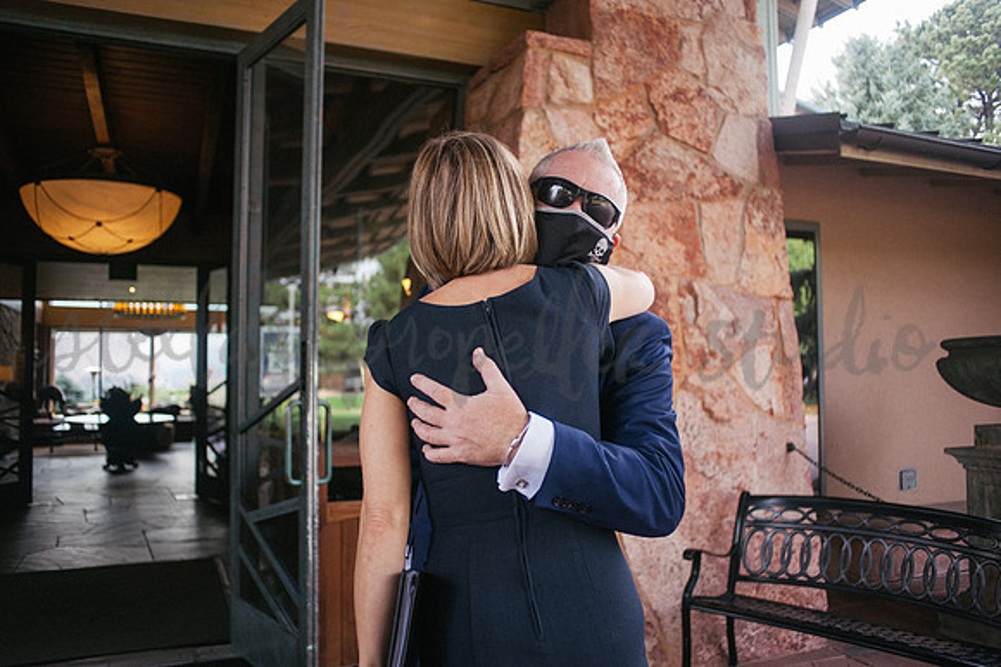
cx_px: 500
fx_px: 778
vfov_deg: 46.4
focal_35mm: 28
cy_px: 334
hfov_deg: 65.5
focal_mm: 28
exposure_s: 1/400
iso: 640
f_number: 2.8
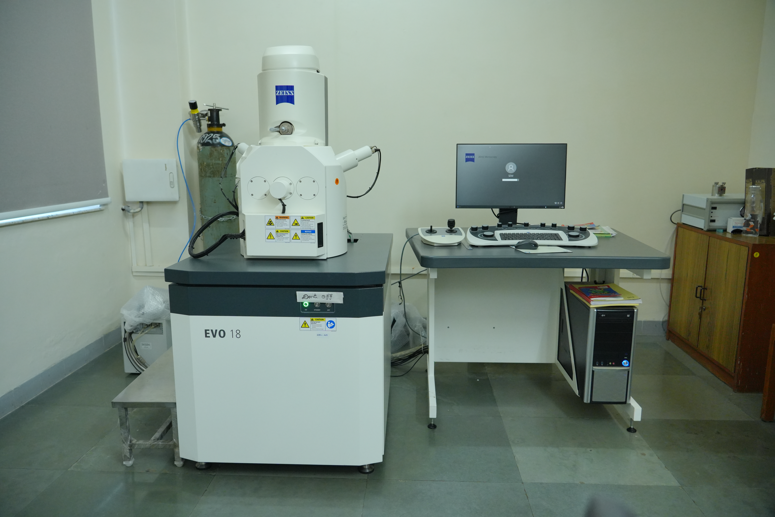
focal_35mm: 26
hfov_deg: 69.4
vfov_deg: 49.6
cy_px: 258
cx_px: 388
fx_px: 560
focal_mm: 26
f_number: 4
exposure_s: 1/100
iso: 2500
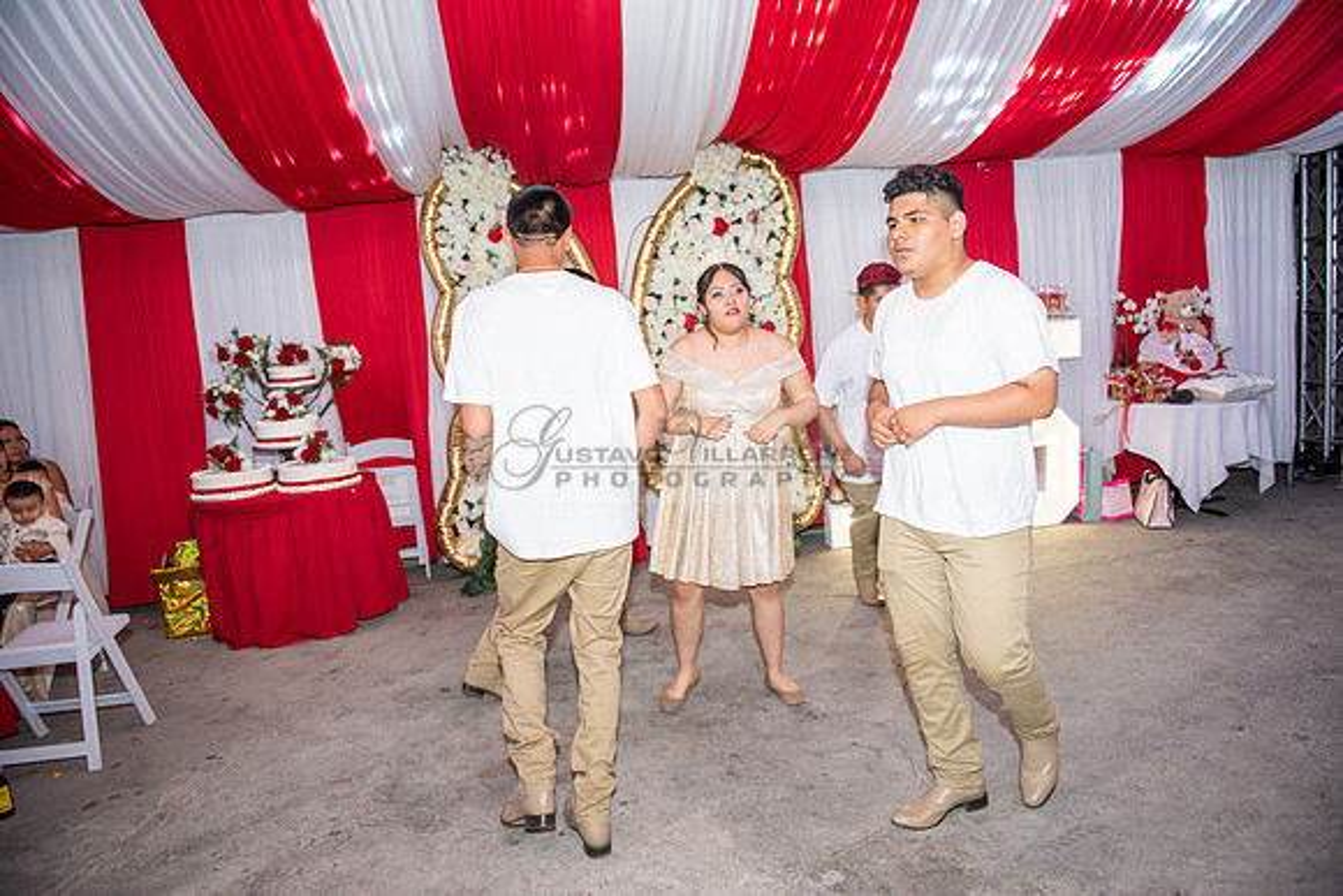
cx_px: 672
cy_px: 448
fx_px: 896
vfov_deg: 53.2
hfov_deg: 73.7
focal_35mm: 24
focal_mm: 24
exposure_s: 1/160
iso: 800
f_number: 3.2
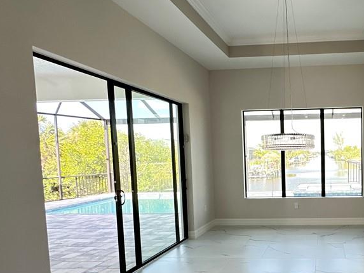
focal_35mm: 25
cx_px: 311
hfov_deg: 61.2
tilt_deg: +0.0
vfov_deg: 54.3
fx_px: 263
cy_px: 169
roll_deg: +2.6
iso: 160
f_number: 2.2
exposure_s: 1/120
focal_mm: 2.22
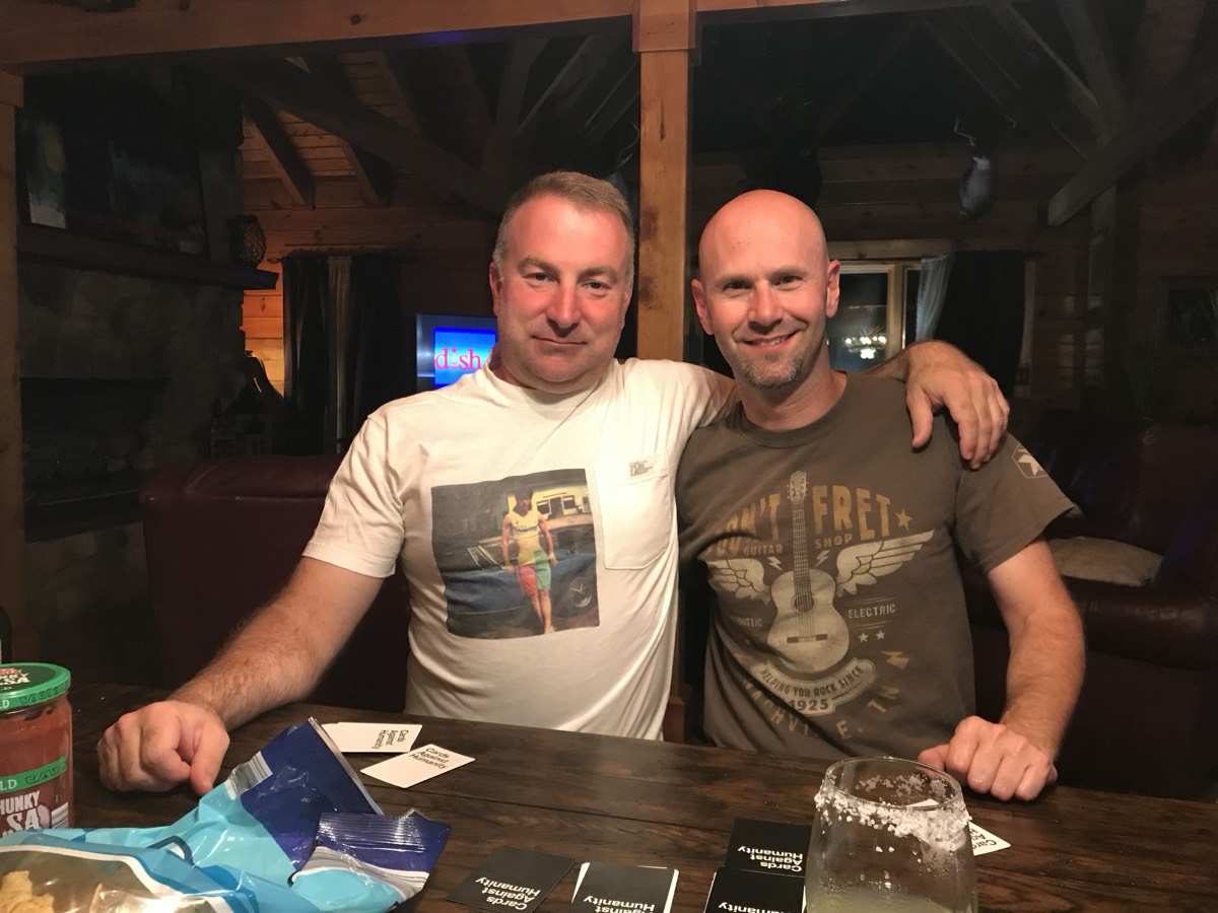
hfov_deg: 63.4
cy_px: 456
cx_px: 609
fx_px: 985
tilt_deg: -4.2
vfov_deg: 49.7
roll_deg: -1.0
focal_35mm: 28
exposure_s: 1/15
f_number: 1.8
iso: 100
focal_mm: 3.99
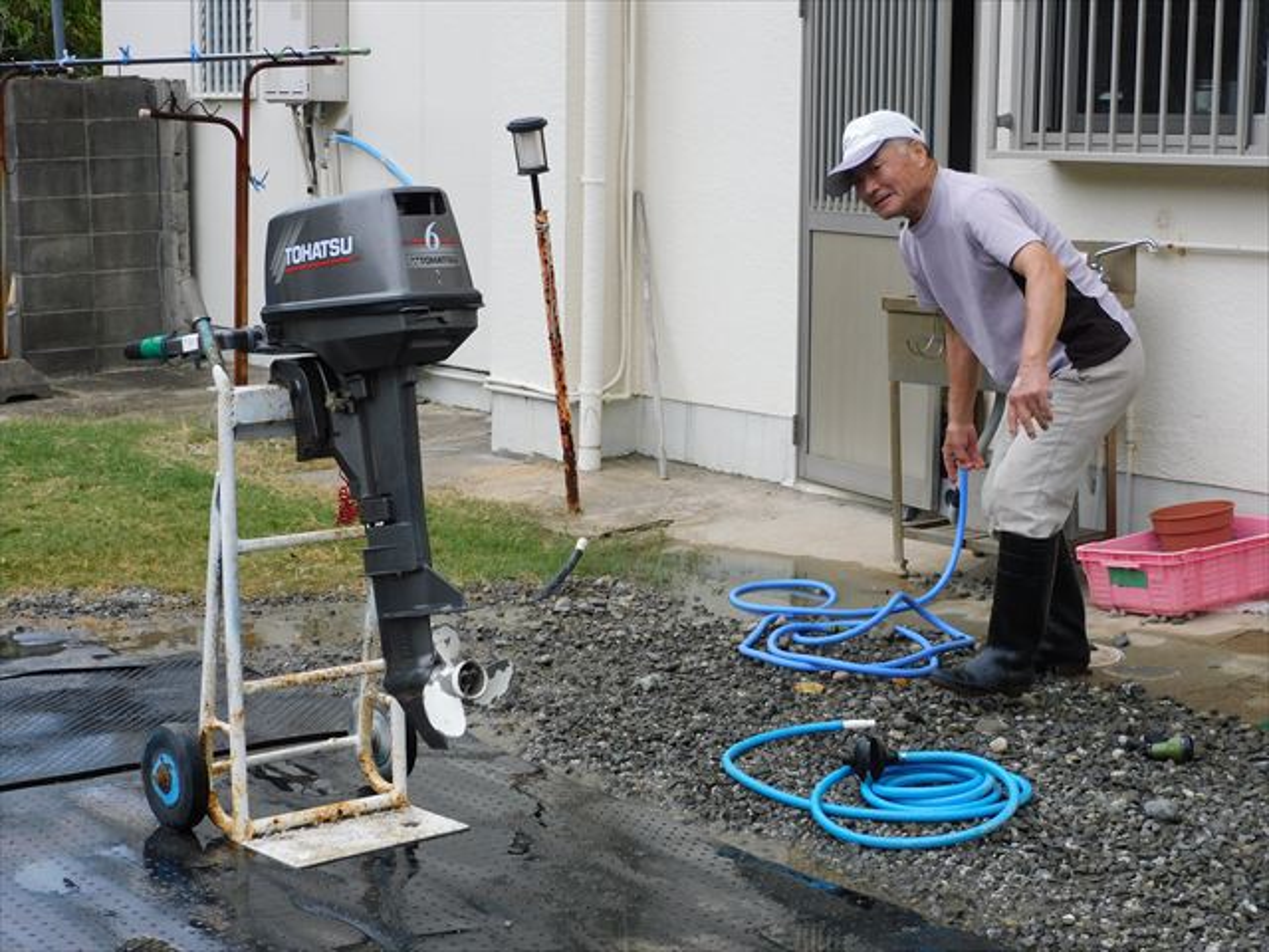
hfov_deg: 29.8
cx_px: 634
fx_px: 2383
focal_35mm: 65
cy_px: 476
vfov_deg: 22.6
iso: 125
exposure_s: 1/400
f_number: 4.2
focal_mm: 11.6
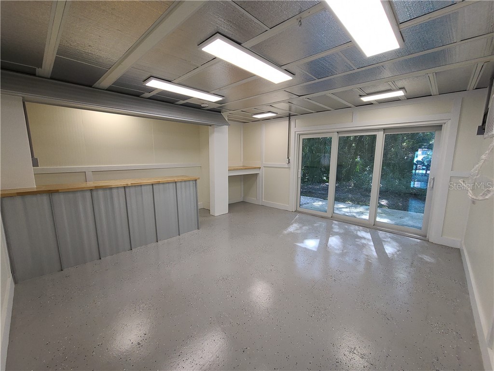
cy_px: 186
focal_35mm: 13
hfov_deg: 106.2
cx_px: 247
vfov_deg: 89.9
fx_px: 186
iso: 100
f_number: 2.2
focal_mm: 2.2
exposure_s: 1/119
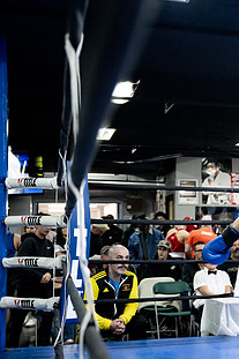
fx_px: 708
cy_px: 210
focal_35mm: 71
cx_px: 316
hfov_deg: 17.8
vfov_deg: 28.4
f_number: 2.8
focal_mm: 38
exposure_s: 1/1000
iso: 8000
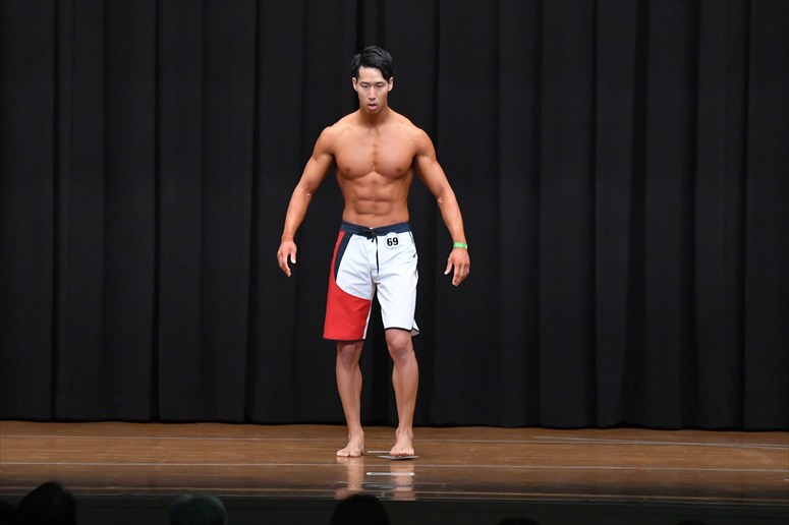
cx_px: 394
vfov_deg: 6.8
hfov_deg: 10.2
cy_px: 262
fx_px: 4425
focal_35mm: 202
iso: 8000
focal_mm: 135
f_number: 5.6
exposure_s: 1/400
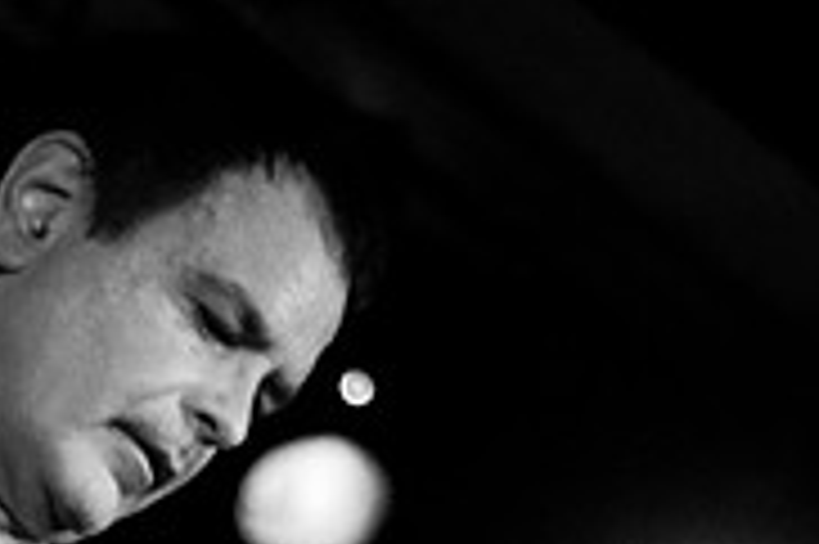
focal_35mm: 239
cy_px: 794
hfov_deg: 8.6
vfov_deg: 5.7
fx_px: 5432
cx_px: -27
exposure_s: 1/80
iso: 1000
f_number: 1.8
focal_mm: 50
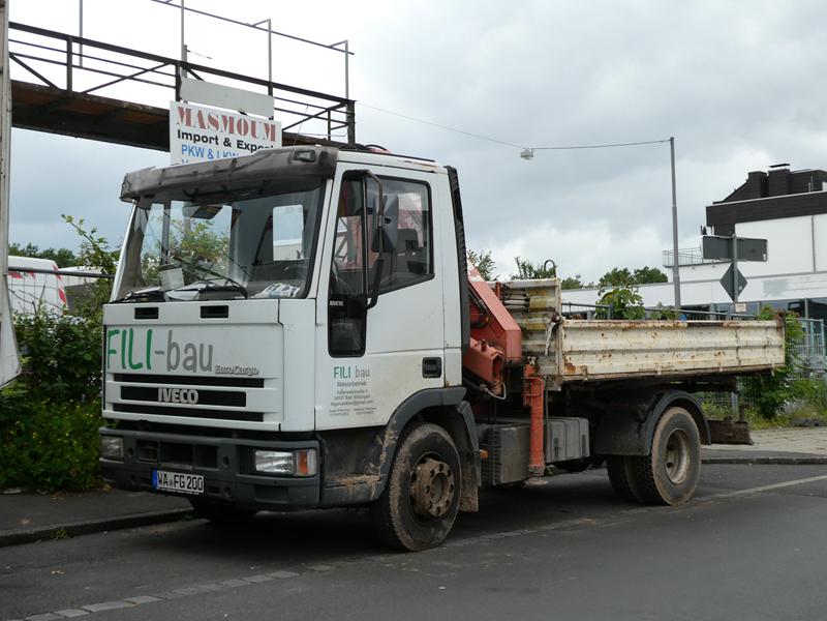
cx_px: 414
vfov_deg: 30.9
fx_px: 1123
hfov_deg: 40.4
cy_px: 310
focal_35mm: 47
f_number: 4
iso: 80
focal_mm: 8.4
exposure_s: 1/250
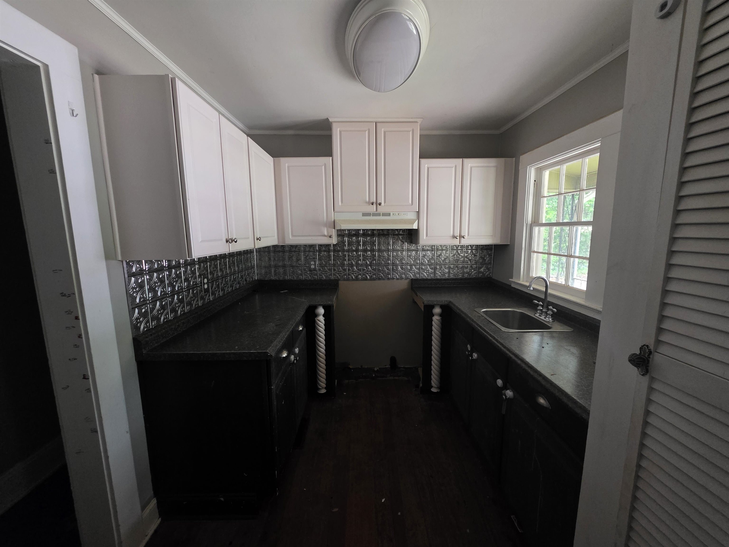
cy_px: 274
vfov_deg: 89.9
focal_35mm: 13
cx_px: 364
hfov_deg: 106.2
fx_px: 274
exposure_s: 1/60
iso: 1000
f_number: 1.9
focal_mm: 2.2
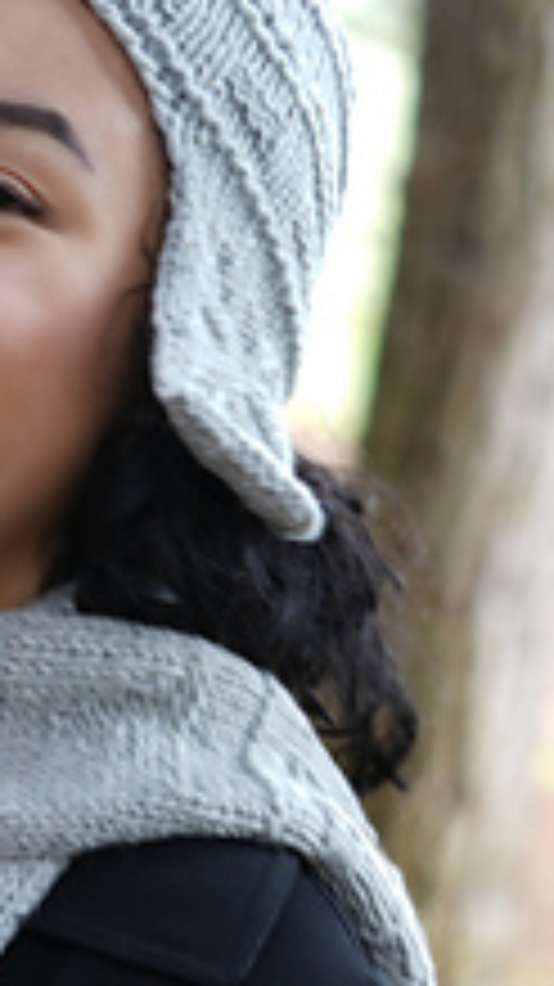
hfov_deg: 5.6
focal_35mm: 214
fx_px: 5595
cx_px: -286
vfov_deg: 10.0
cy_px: 1022
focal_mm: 70
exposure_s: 1/8
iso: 80
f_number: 4
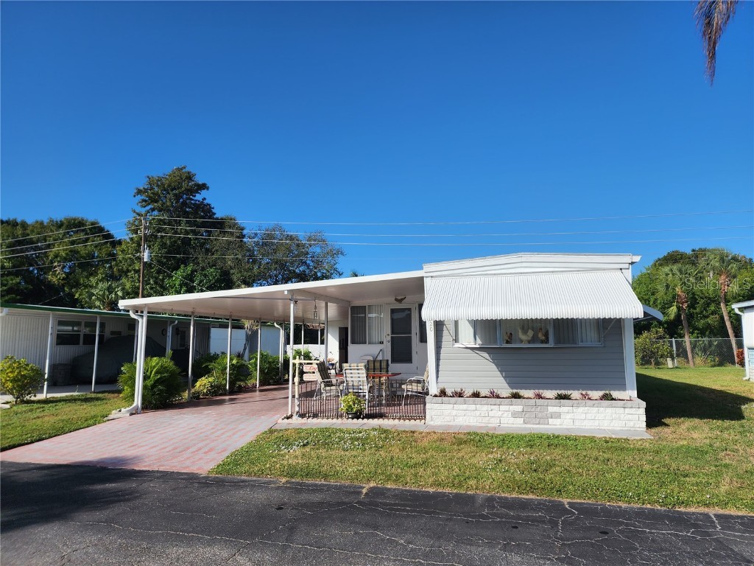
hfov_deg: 73.9
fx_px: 501
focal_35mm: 23
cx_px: 377
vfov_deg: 58.9
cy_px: 283
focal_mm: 6.4
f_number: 1.8
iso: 12
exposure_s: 1/1681
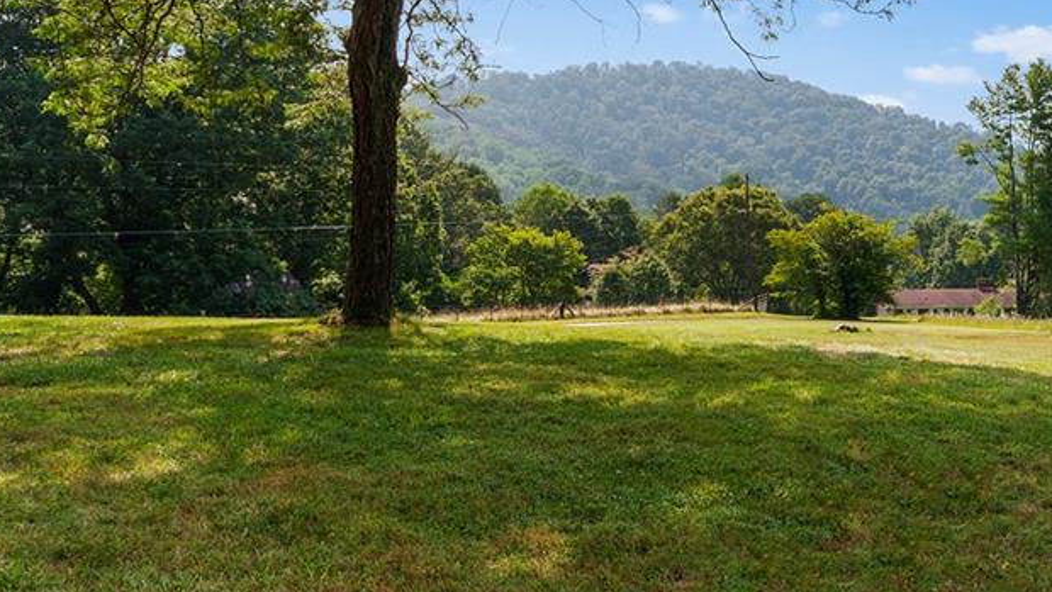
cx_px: 794
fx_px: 1084
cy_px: 206
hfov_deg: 49.6
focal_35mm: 39
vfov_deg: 30.4
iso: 100
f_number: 8
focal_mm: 15
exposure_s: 1/250
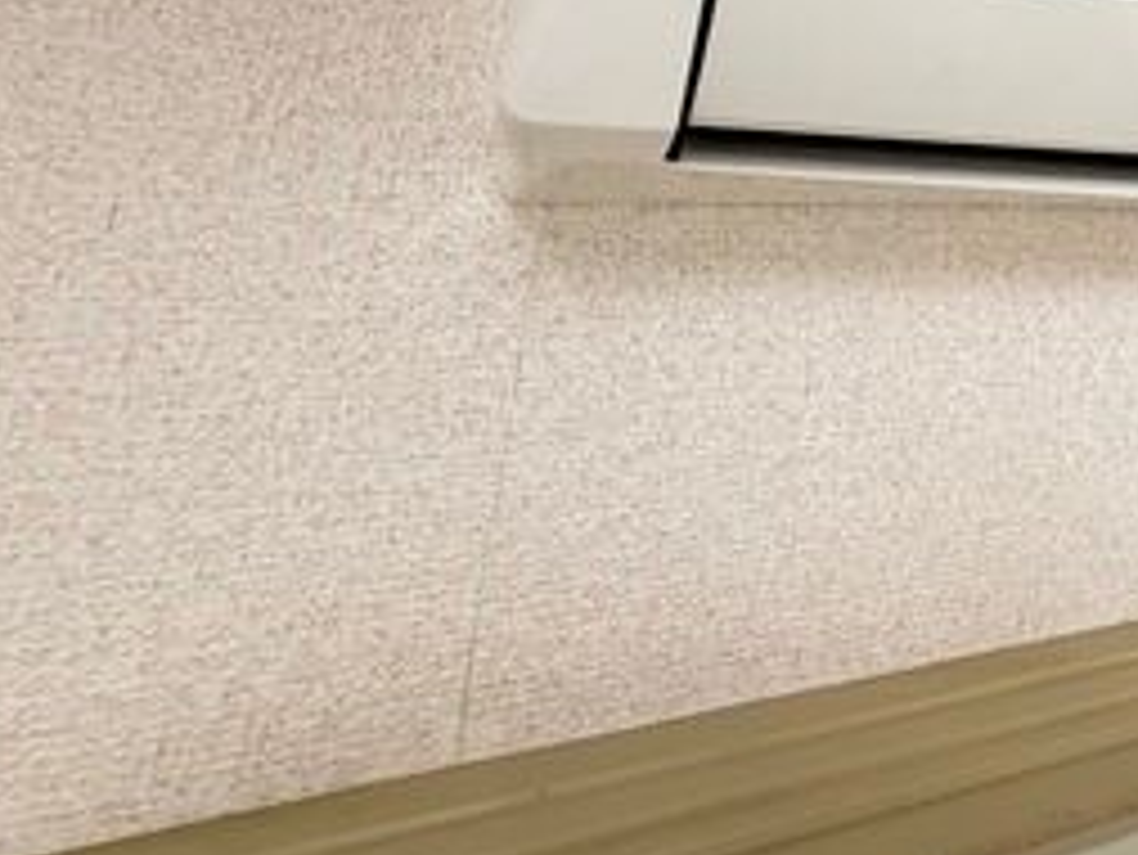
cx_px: 1201
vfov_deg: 39.7
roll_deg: +2.1
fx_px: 1020
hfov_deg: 46.1
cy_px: -14
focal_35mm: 31
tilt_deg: +19.7
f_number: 2.2
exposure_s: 1/120
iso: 500
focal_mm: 2.22
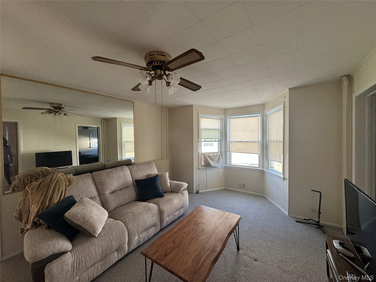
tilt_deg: -0.9
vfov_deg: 85.7
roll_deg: +1.2
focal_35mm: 14
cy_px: 141
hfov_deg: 102.1
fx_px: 152
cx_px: 188
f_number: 2.2
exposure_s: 1/120
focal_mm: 2.22
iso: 250
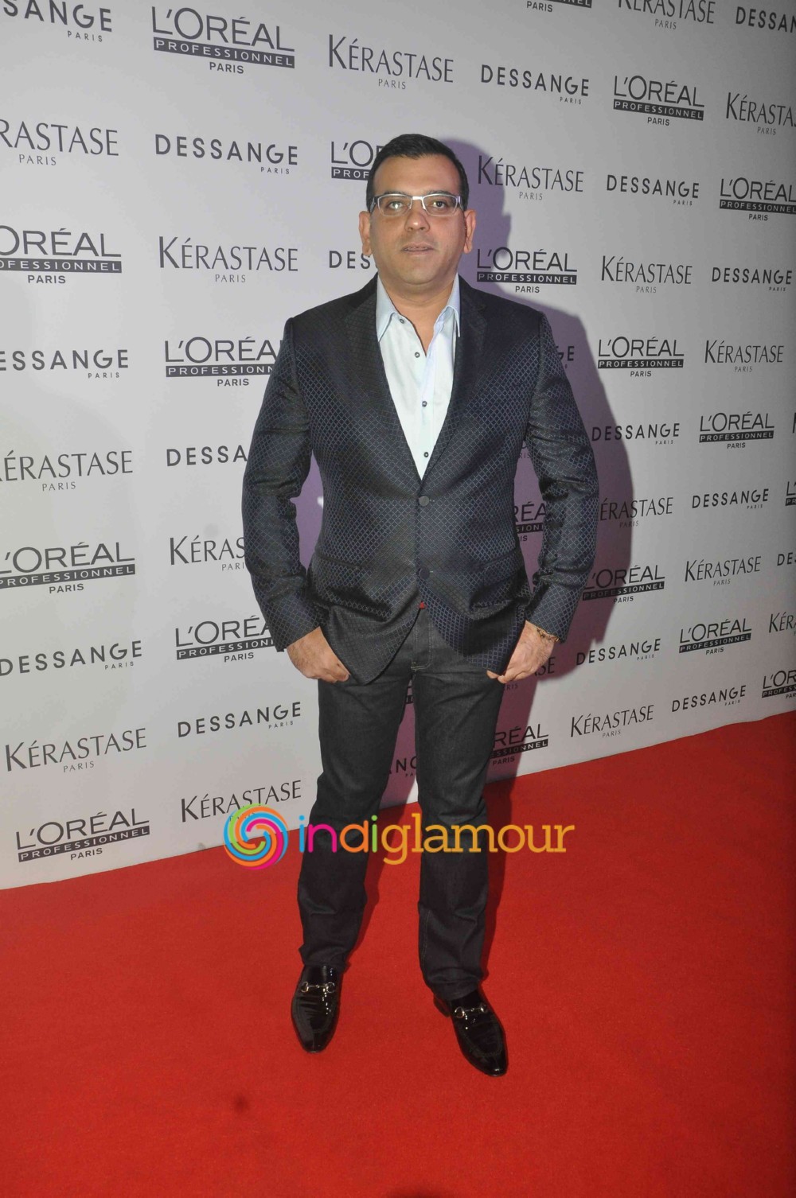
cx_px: 398
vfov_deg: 57.3
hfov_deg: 39.9
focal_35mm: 33
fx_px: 1097
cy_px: 599
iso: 800
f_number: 10
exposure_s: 1/250
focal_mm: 22
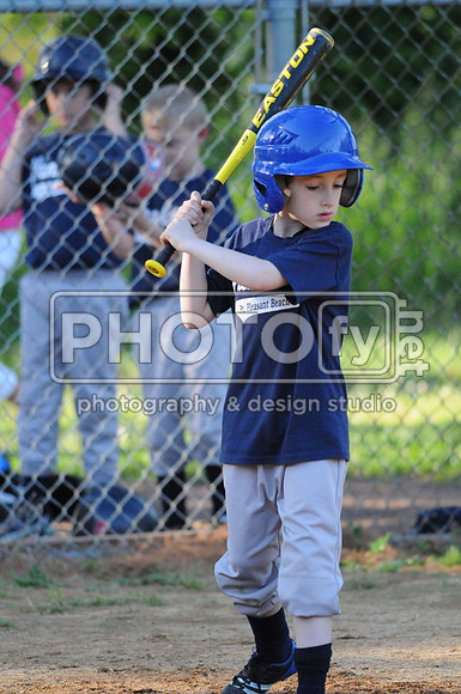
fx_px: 8669
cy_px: 347
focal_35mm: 450
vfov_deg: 4.6
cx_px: 230
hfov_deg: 3.0
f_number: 4
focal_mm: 300
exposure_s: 1/2500
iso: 3200
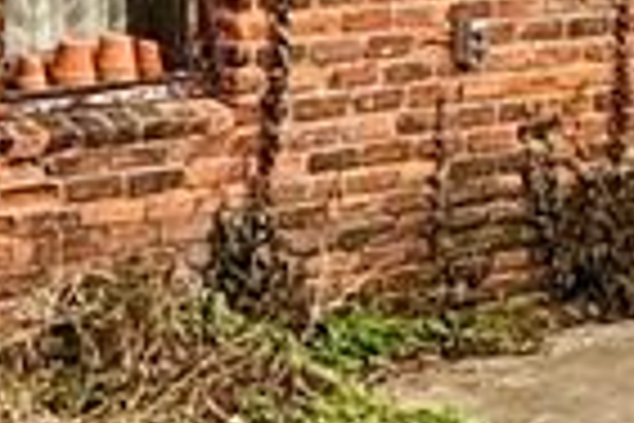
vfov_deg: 12.8
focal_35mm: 106
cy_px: 25
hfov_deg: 17.5
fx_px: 1867
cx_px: -283
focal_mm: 2.22
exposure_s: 1/461
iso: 64
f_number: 2.2
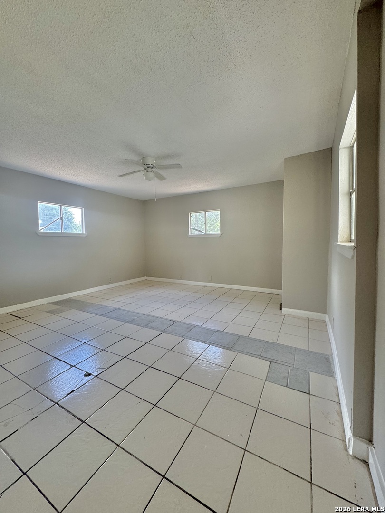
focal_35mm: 14
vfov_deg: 102.1
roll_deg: +1.1
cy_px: 256
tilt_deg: -5.0
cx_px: 192
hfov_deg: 85.7
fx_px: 208
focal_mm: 2.22
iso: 160
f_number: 2.2
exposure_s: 1/120
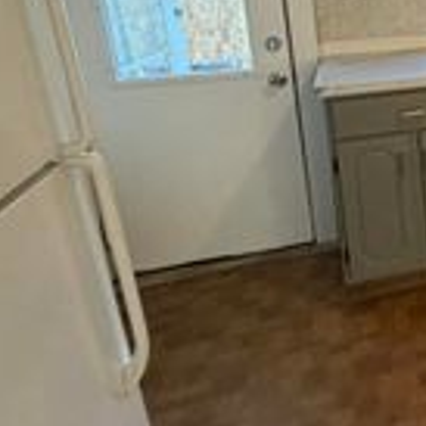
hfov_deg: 28.4
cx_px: 597
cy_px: 67
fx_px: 627
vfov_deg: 35.9
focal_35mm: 45
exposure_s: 1/79
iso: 320
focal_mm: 2.22
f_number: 2.2
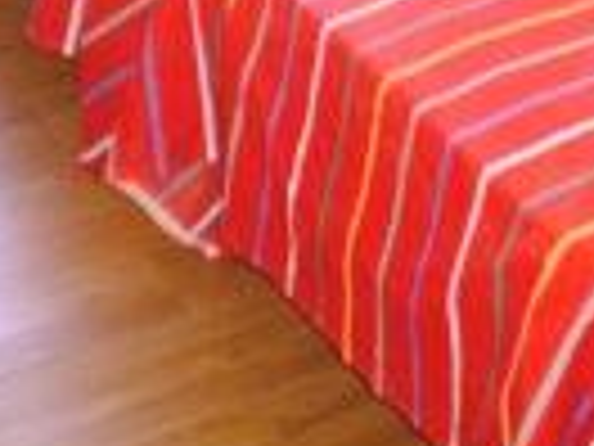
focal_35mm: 122
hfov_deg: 15.8
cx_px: 630
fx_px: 2093
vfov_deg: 11.6
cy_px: -243
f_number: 3.1
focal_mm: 6.3
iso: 200
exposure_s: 1/30
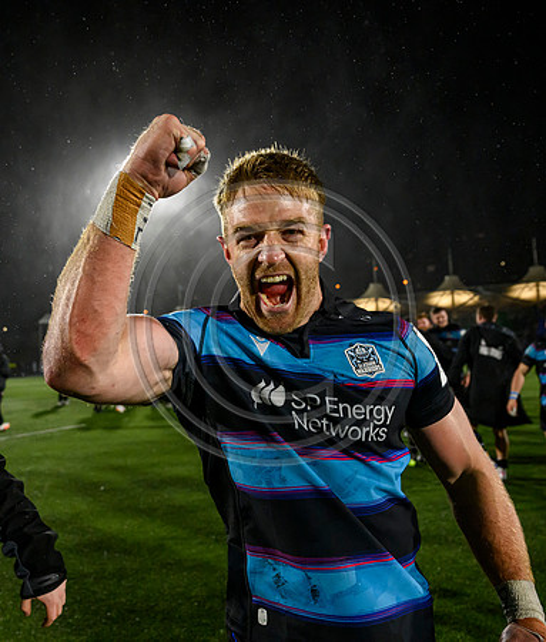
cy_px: 321
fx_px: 642
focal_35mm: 33
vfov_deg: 53.1
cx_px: 192
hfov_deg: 45.5
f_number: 4
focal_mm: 24
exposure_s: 1/1600
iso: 4000
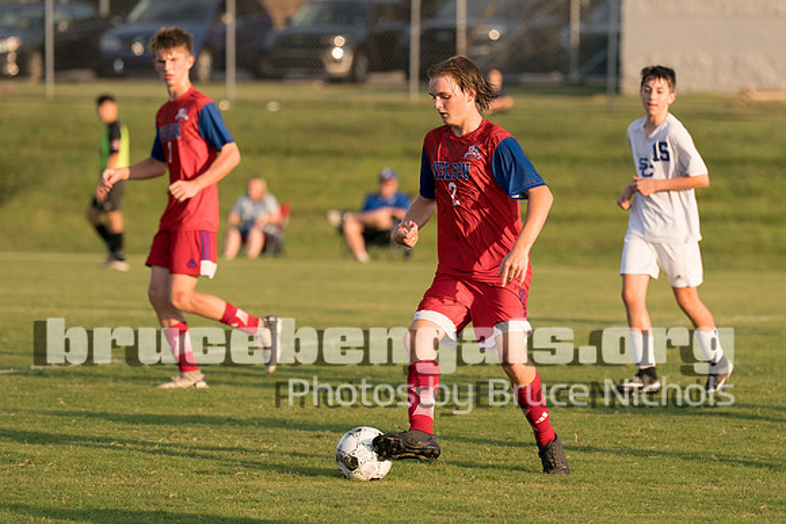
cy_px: 210
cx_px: 479
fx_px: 5648
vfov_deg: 5.3
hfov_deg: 8.0
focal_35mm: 259
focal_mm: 154
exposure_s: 1/1250
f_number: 2.8
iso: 160
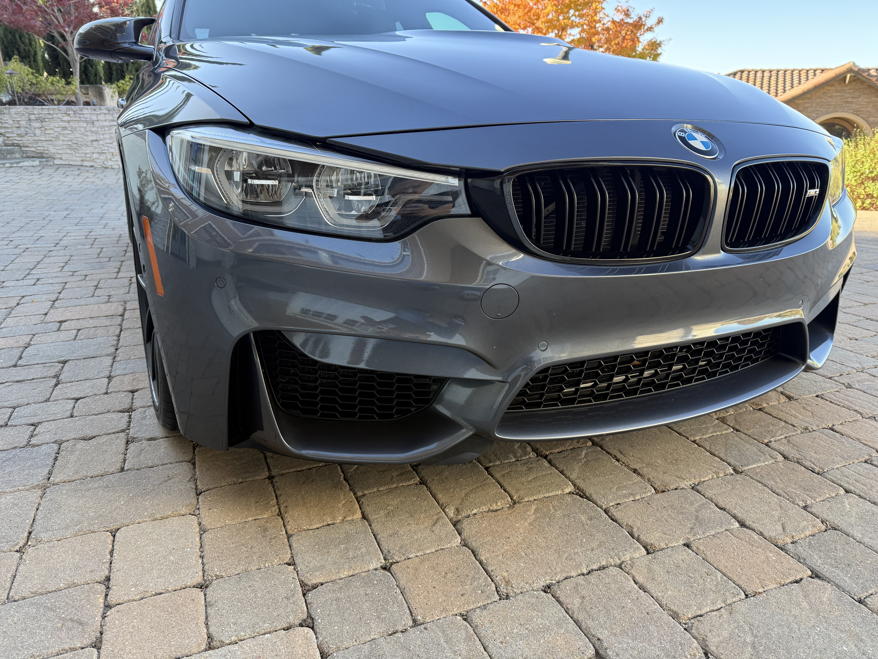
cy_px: 330
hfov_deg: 71.6
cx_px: 439
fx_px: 609
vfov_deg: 56.8
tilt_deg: -19.4
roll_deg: -0.1
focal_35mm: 24
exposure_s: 1/243
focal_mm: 6.76
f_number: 1.78
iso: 100
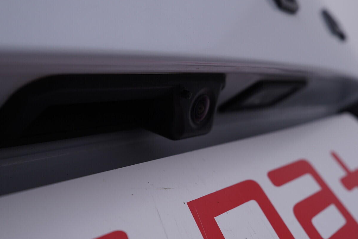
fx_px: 428
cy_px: 132
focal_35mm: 43
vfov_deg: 31.2
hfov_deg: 45.4
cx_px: 164
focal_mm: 24
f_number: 5
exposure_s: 1/125
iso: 125
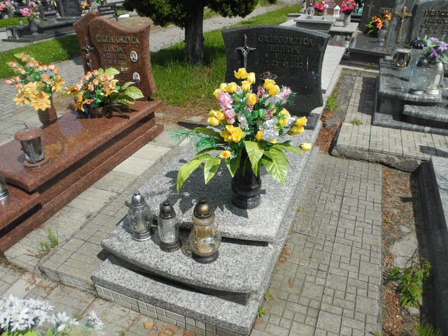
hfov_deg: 63.4
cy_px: 168
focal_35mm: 28
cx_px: 224
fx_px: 362
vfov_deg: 49.7
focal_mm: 6
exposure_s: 1/1000
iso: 100
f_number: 4.5
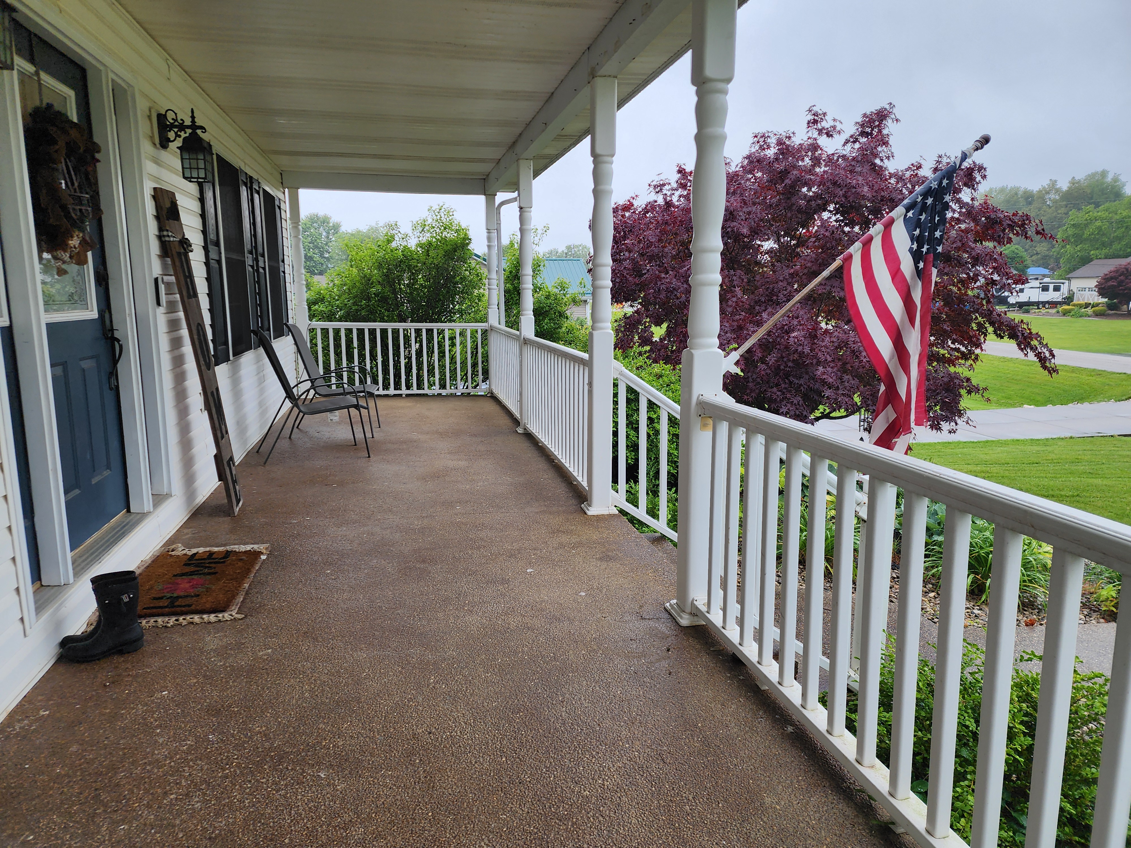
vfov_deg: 58.9
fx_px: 751
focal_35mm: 23
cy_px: 424
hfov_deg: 73.9
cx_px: 566
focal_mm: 6.4
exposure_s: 1/180
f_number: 1.8
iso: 40
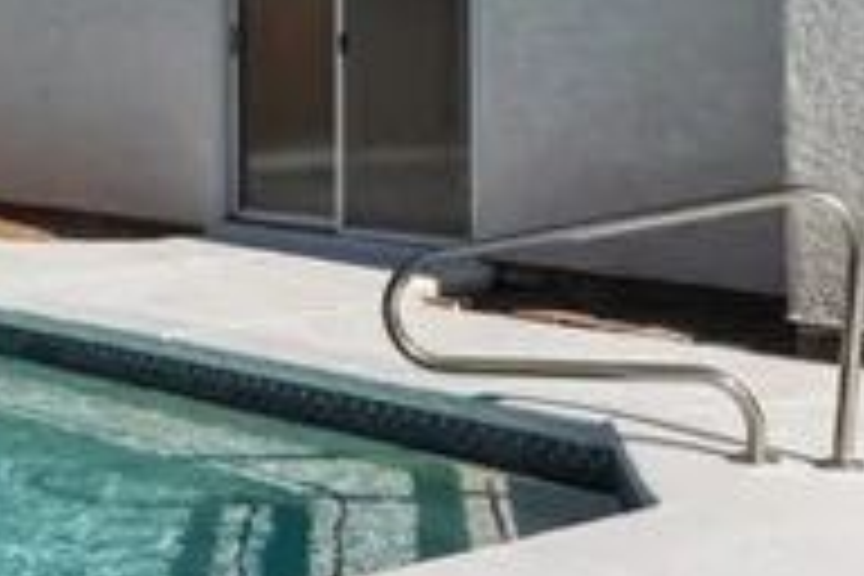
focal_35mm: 80
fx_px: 1920
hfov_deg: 23.9
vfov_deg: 16.7
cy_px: -16
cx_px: -58
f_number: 8
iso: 400
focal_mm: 10
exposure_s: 1/2500
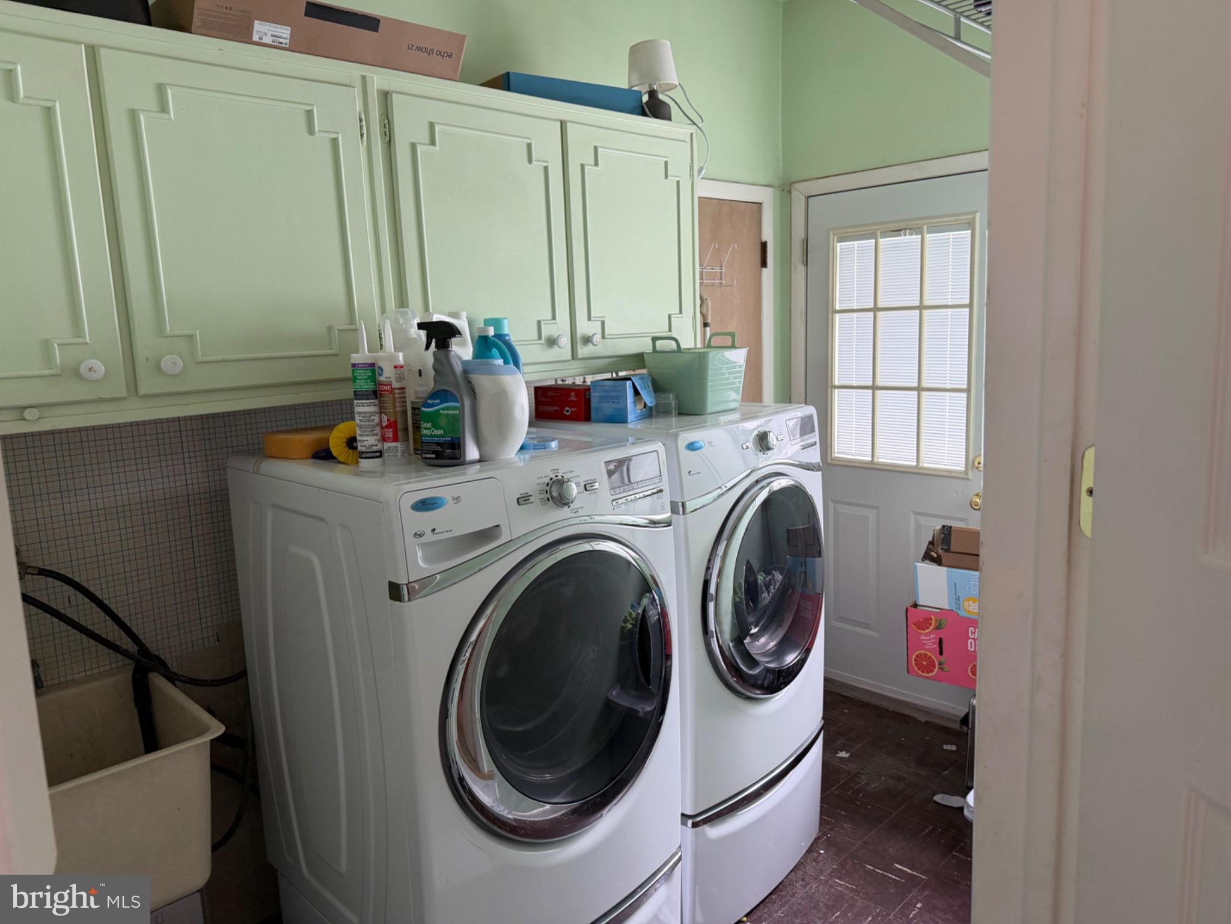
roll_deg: +2.6
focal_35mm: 24
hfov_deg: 71.6
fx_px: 853
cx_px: 616
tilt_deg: -9.0
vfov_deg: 56.8
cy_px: 462
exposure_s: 1/105
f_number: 1.78
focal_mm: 6.76
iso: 200
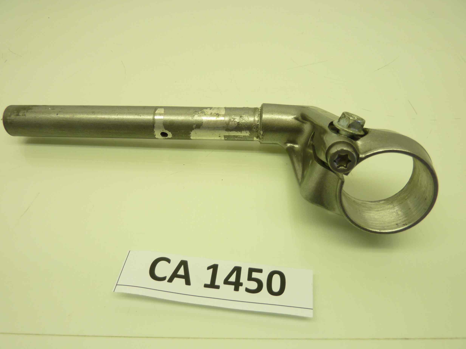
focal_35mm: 26
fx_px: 350
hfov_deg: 67.3
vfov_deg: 53.0
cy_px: 180
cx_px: 233
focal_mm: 4.1
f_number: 3.3
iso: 80
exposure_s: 1/30
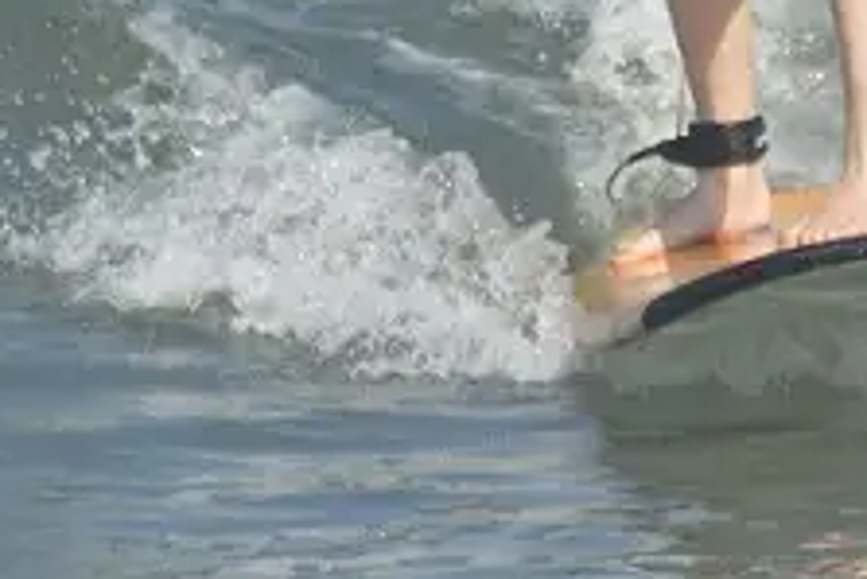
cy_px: -424
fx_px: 46847
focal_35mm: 1944
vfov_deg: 0.7
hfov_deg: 1.1
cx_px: 303
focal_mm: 300
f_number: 6.3
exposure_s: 1/1600
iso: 400
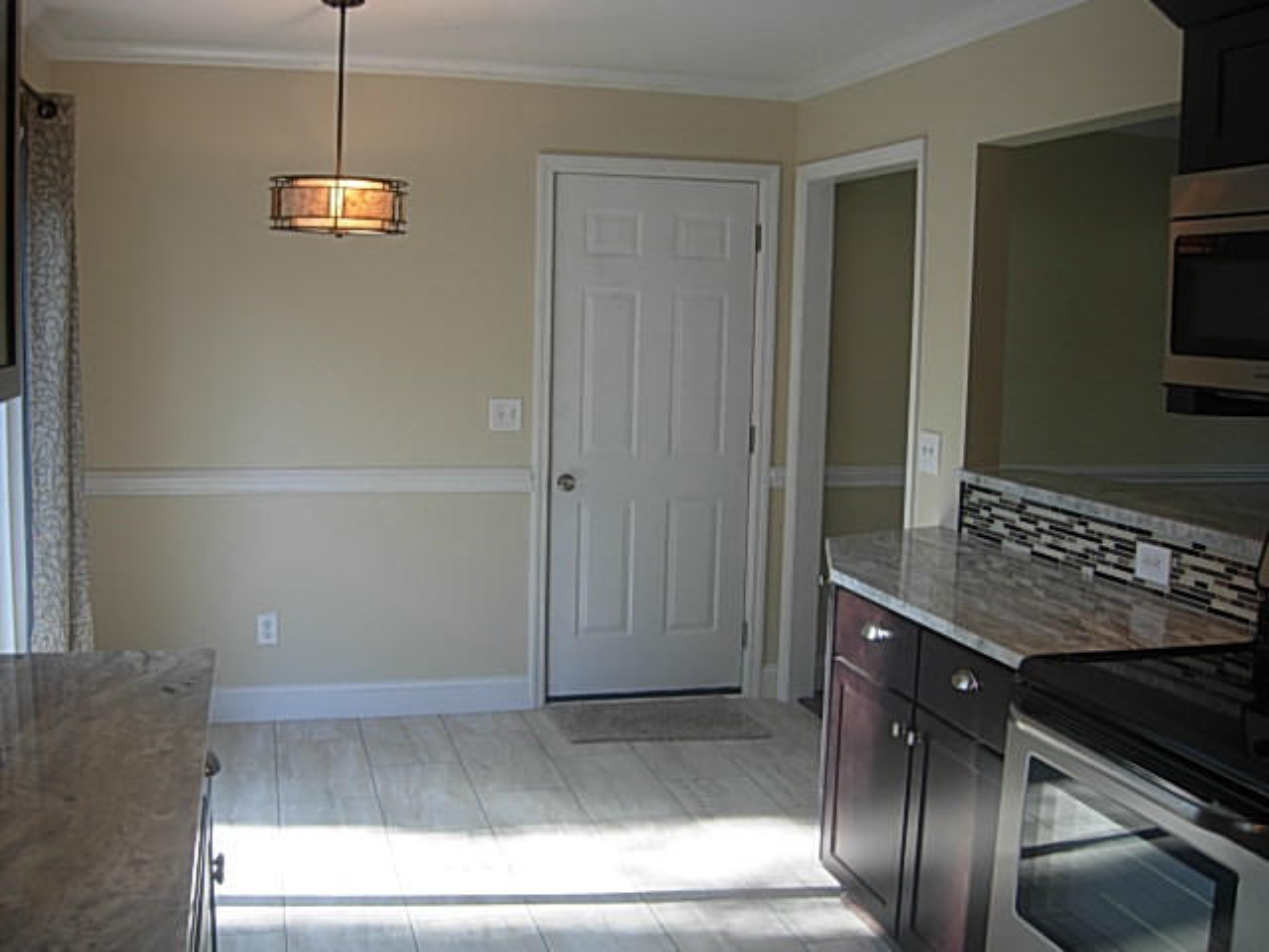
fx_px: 1320
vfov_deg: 39.7
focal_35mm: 36
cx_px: 634
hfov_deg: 51.4
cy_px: 476
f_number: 2.7
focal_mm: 7.5
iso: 50
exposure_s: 1/53.8
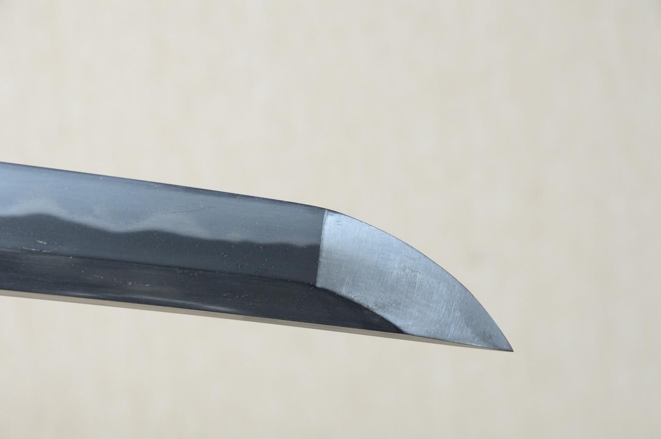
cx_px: 330
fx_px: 3082
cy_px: 220
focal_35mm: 168
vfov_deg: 8.2
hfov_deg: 12.2
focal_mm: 112
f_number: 11
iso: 400
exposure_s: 1/2
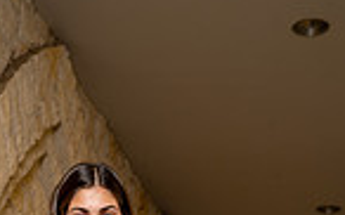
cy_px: 515
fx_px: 1090
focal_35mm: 116
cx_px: 73
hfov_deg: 17.8
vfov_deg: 9.9
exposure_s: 1/250
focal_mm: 37
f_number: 5
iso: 100
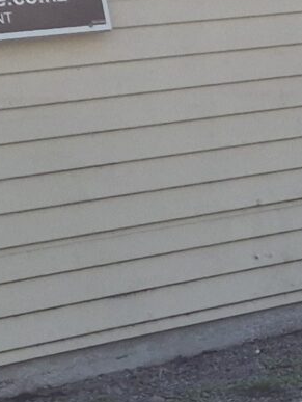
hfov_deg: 7.8
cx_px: 1048
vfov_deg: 12.7
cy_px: 458
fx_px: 1765
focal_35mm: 152
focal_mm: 5.4
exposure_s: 1/5792
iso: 80
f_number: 1.8
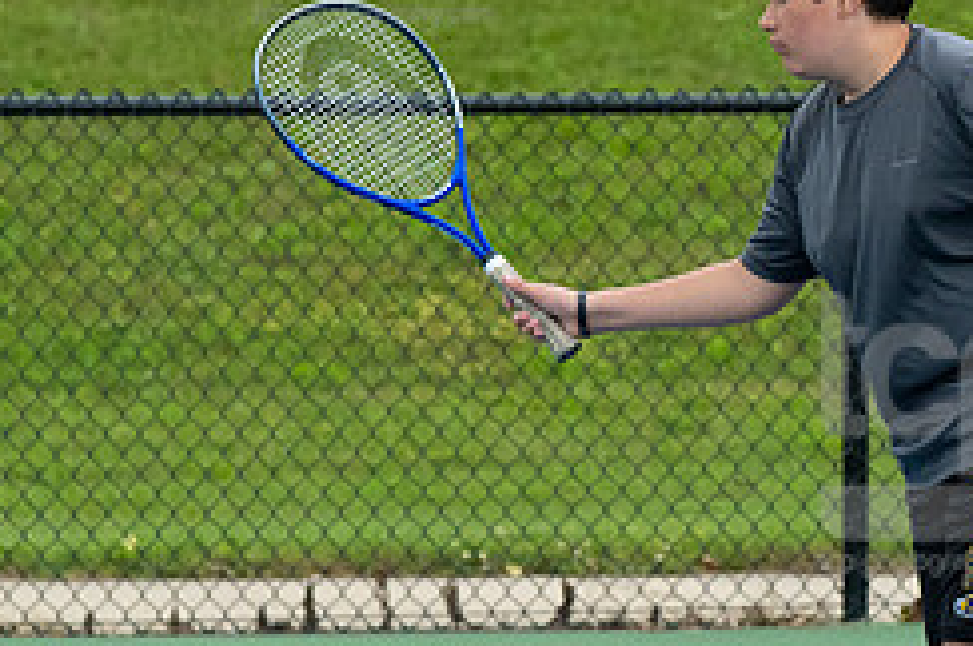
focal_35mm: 535
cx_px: 941
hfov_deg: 3.9
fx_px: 14441
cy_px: 435
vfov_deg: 2.6
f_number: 5.6
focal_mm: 150
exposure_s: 1/1000
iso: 1250
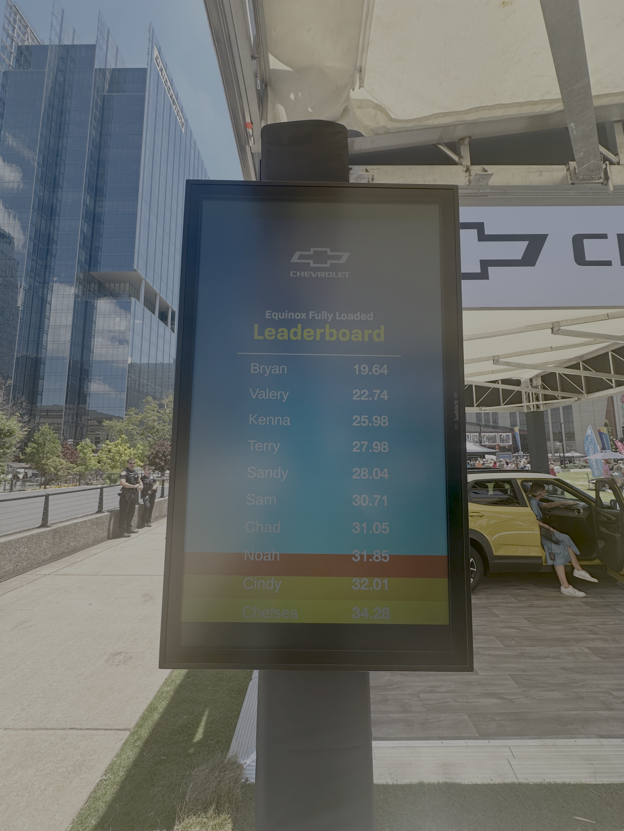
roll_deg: -1.6
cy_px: 416
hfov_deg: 85.7
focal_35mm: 14
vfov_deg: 102.1
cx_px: 312
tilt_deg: +7.3
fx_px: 336
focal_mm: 2.22
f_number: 2.2
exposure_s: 1/360
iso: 40
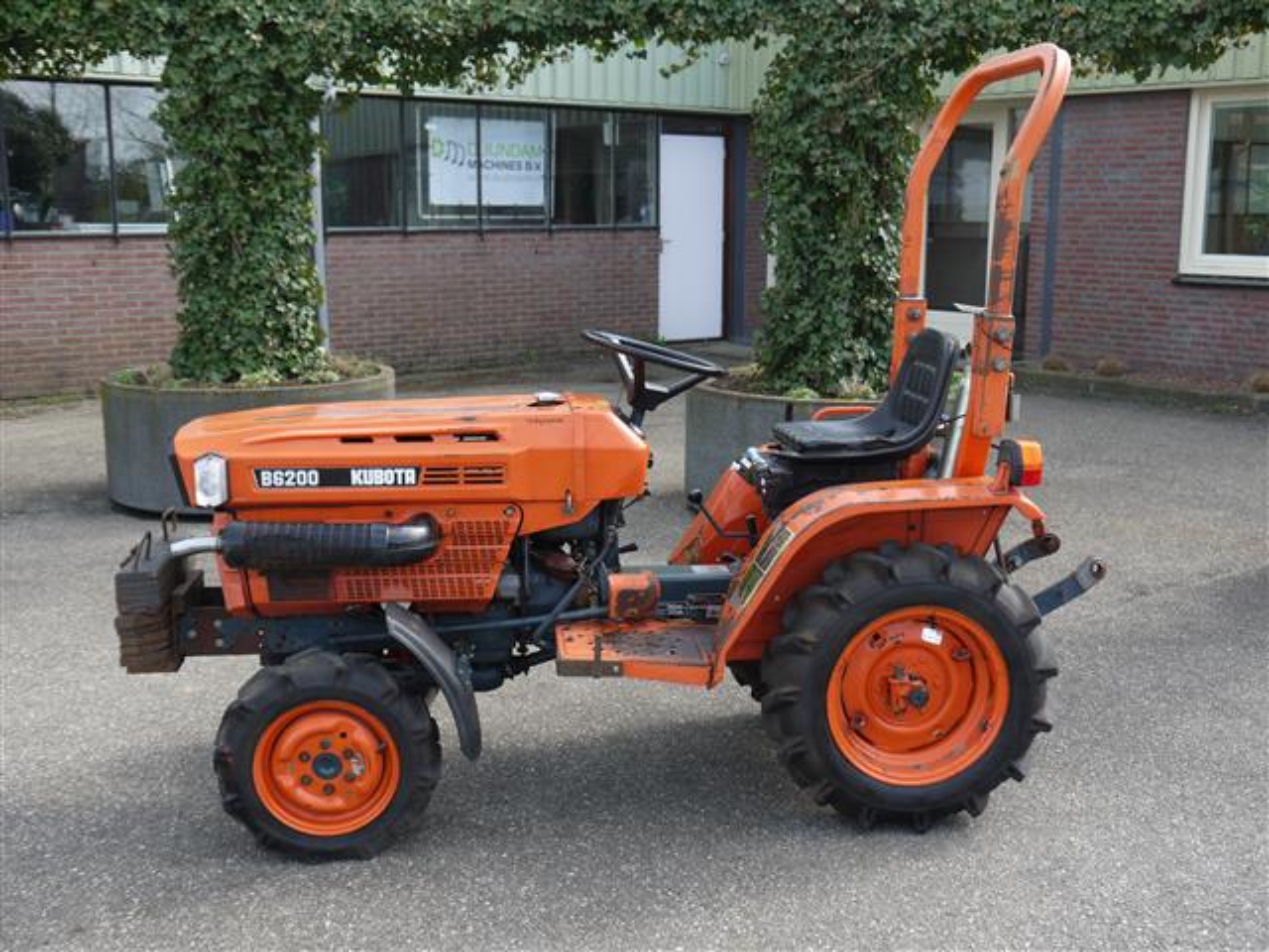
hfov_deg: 46.8
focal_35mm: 40
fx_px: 1466
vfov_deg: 36.0
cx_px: 634
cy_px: 476
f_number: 5.6
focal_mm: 20
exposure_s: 1/160
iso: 100
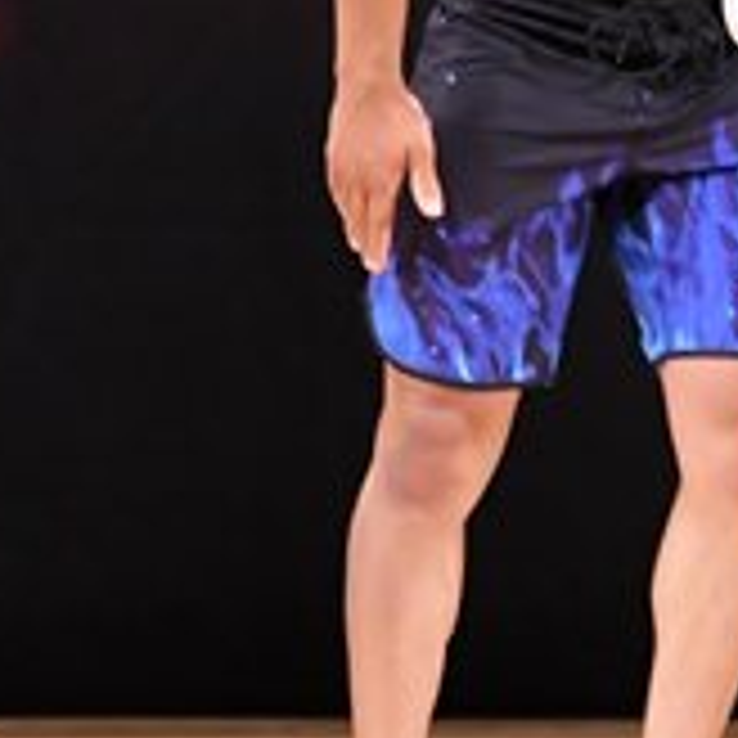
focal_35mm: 965
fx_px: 23276
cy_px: -4
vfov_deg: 1.8
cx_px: 452
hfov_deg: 1.8
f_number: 5.6
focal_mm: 160
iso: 3200
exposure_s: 1/400
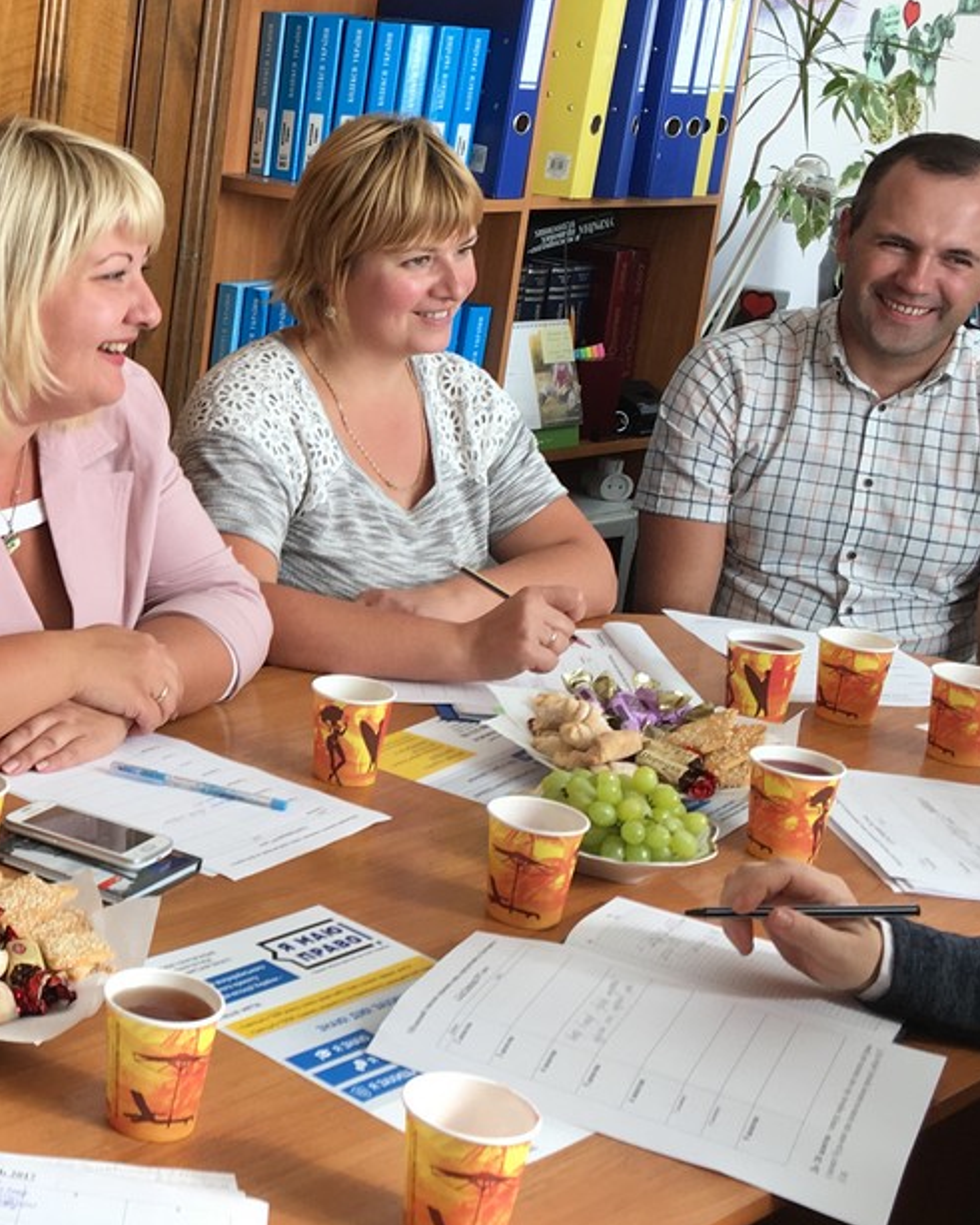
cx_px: -98
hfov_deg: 24.1
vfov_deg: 31.9
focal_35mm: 59
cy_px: 539
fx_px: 2140
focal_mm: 4.15
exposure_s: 1/50
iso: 25
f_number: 2.2
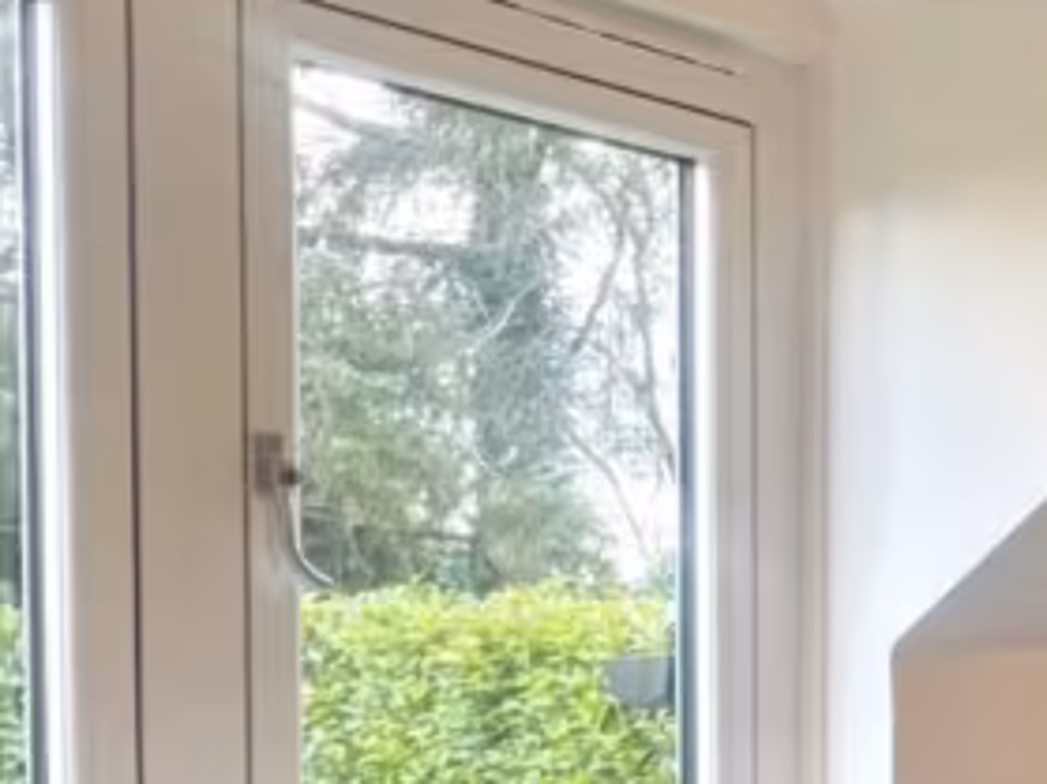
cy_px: 671
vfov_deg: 25.4
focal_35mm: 56
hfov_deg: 22.4
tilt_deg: -1.2
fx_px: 1693
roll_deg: -0.2
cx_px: 1831
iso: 125
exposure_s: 1/100
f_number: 1.8
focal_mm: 1.57
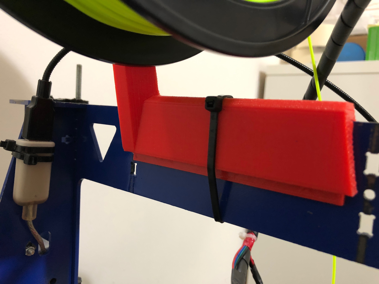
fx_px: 307
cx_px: 190
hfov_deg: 63.4
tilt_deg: -5.0
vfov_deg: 49.7
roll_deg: -3.9
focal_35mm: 28
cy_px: 142
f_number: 1.8
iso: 80
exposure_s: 1/7
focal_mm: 4
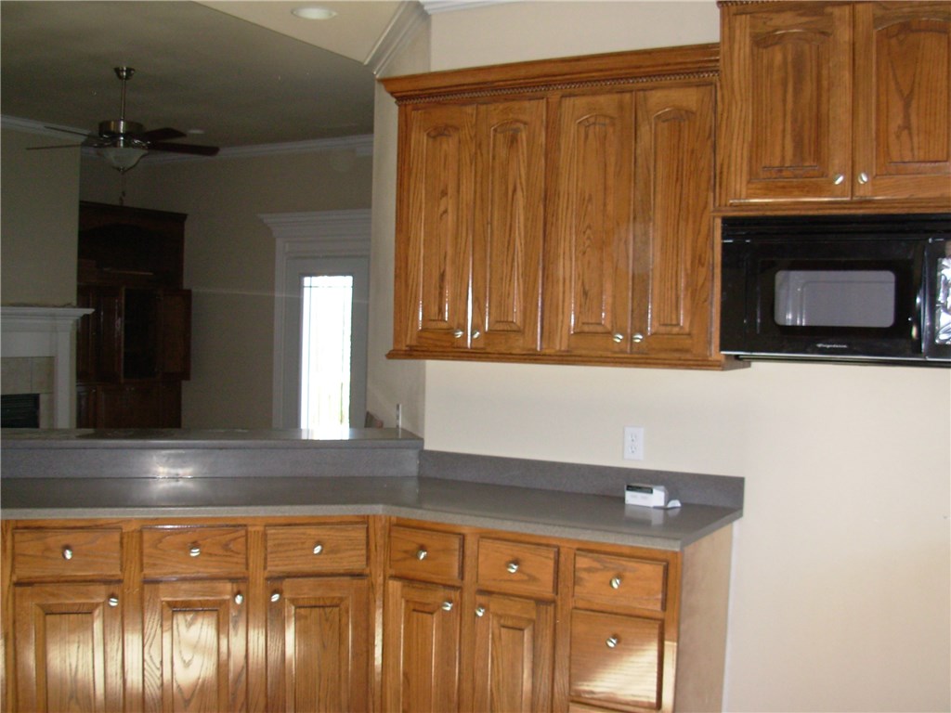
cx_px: 476
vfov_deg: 37.7
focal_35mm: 38
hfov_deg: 49.0
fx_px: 1044
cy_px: 356
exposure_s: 1/71.8
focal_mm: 6.3
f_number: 2.9
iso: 112
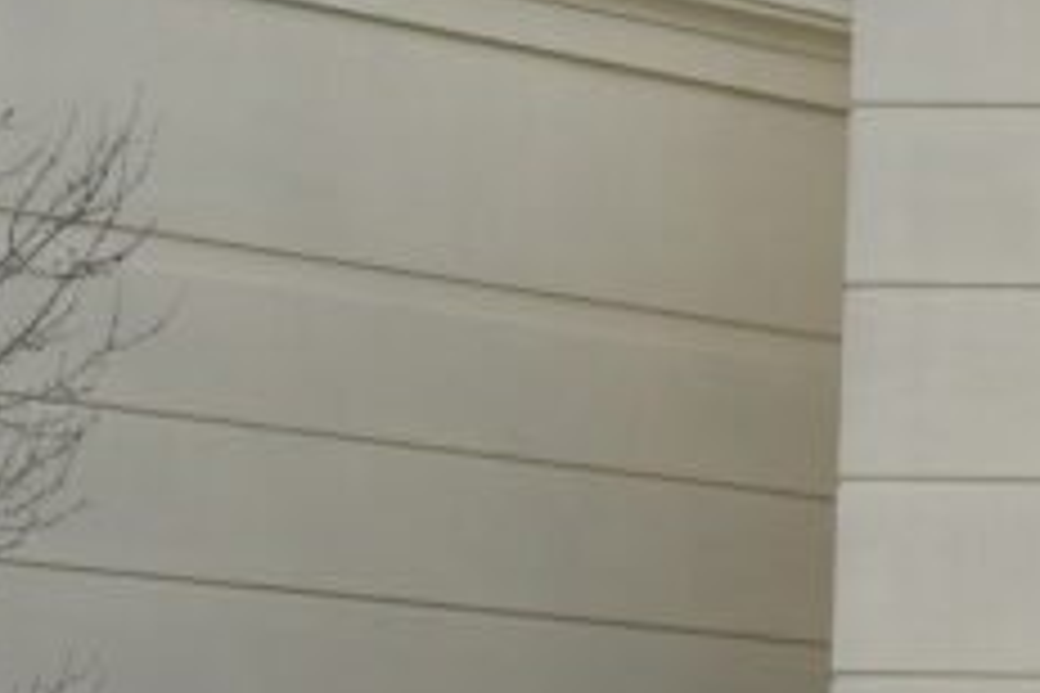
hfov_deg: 12.1
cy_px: 531
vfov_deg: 8.4
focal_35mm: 163
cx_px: 1526
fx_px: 4709
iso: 100
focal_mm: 32
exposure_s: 1/125
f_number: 5
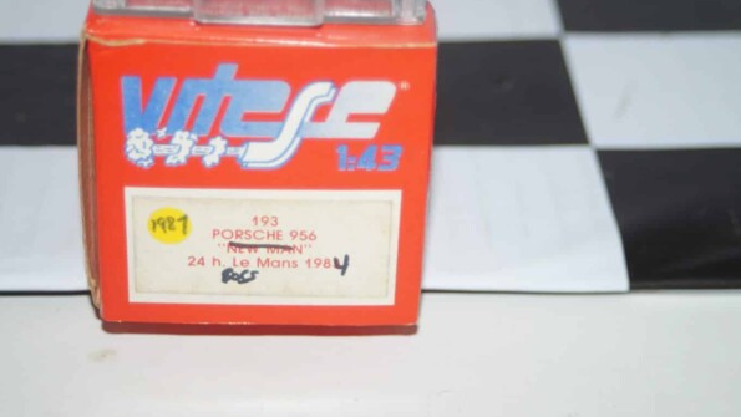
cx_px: 372
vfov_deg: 12.7
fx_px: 1867
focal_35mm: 95
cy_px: 184
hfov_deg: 22.4
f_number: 5.6
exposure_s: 1/125
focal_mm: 60
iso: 250
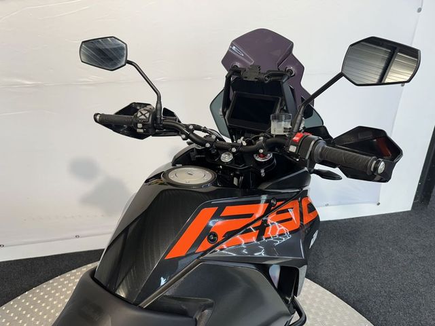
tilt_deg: -22.6
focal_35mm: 24
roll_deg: -0.2
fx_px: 302
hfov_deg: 71.6
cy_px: 163
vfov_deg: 56.8
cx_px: 218
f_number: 1.78
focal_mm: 6.86
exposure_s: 1/100
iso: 64
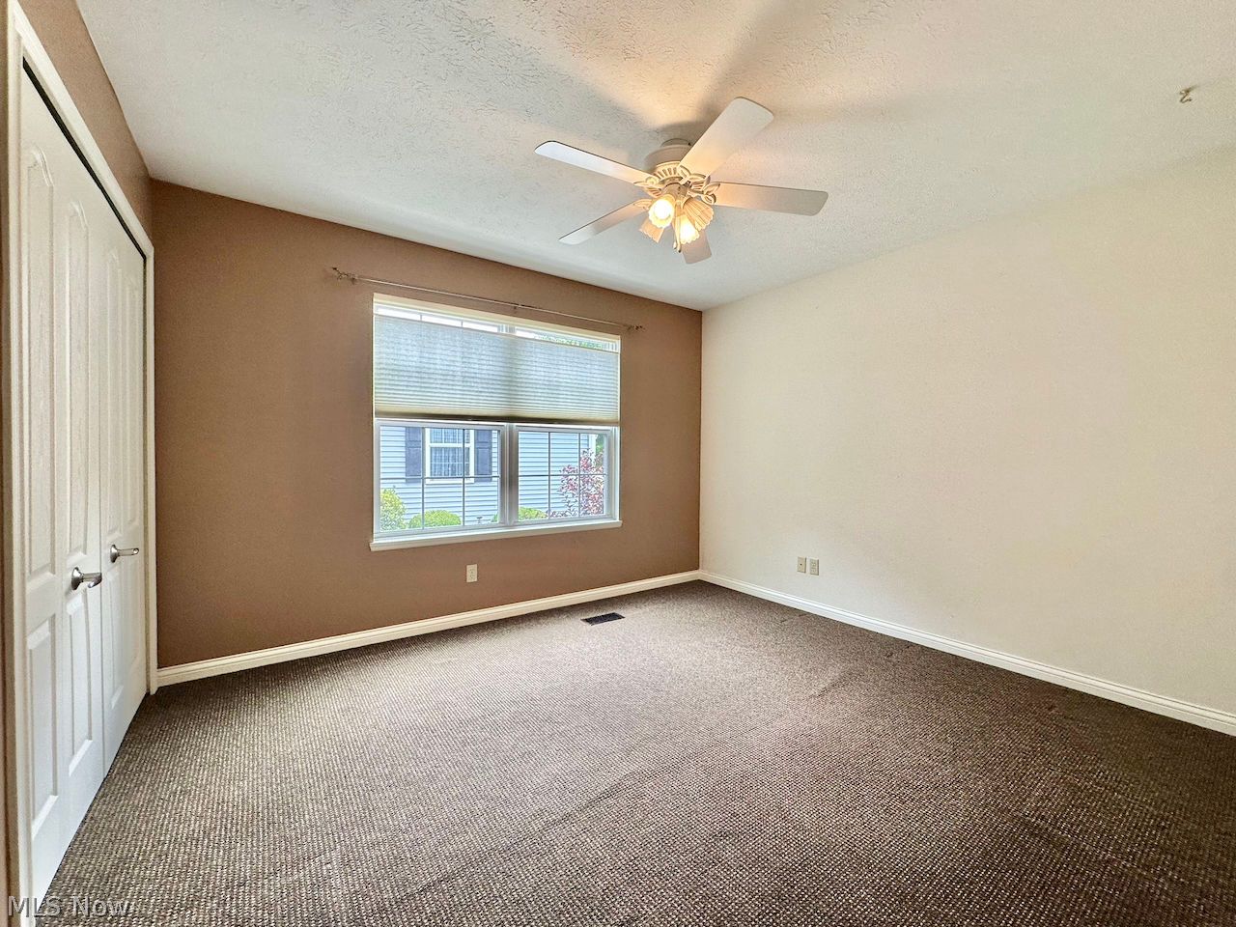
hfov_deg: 102.1
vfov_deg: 85.7
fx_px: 500
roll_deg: +0.1
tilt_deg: -1.3
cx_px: 618
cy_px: 464
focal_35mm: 14
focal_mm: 2.22
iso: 80
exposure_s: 1/120
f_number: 2.2
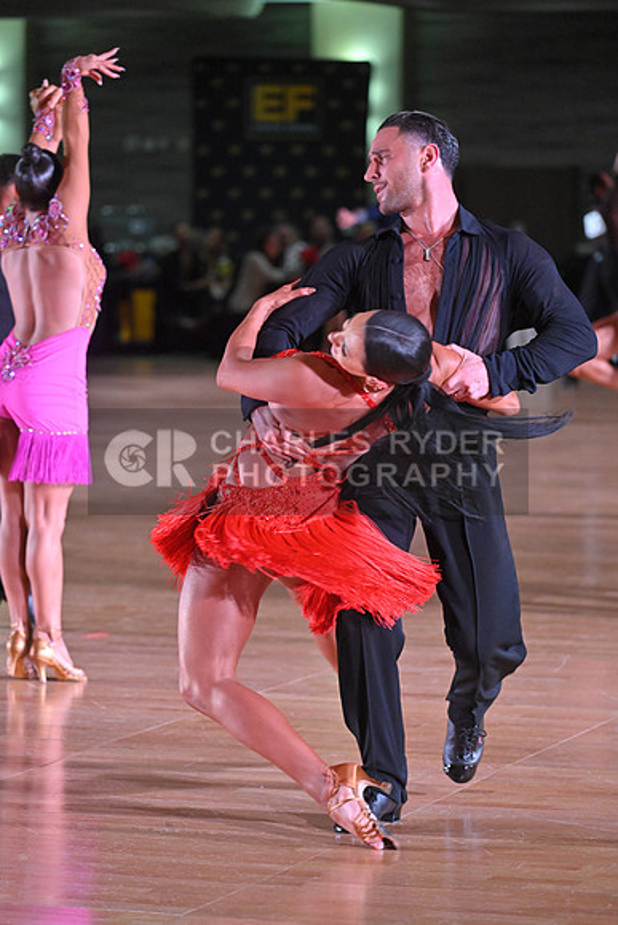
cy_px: 462
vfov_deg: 14.2
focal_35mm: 145
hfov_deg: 9.5
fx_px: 3731
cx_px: 309
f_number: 4.5
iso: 5000
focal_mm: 145
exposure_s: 1/400
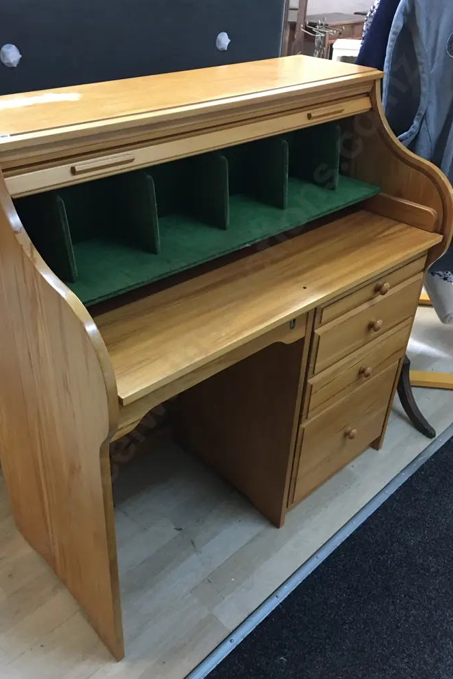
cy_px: 340
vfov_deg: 60.3
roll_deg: -0.9
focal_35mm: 31
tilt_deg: -32.3
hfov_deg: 42.3
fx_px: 585
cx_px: 203
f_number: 2.2
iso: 125
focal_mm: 4.15
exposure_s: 1/17
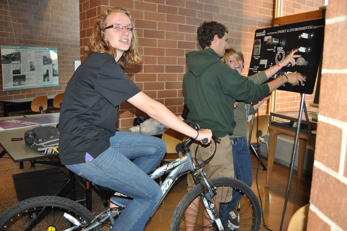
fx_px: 318
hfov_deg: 57.3
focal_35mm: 33
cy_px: 116
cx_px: 174
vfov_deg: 39.9
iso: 800
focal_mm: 22
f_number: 3.8
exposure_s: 1/60
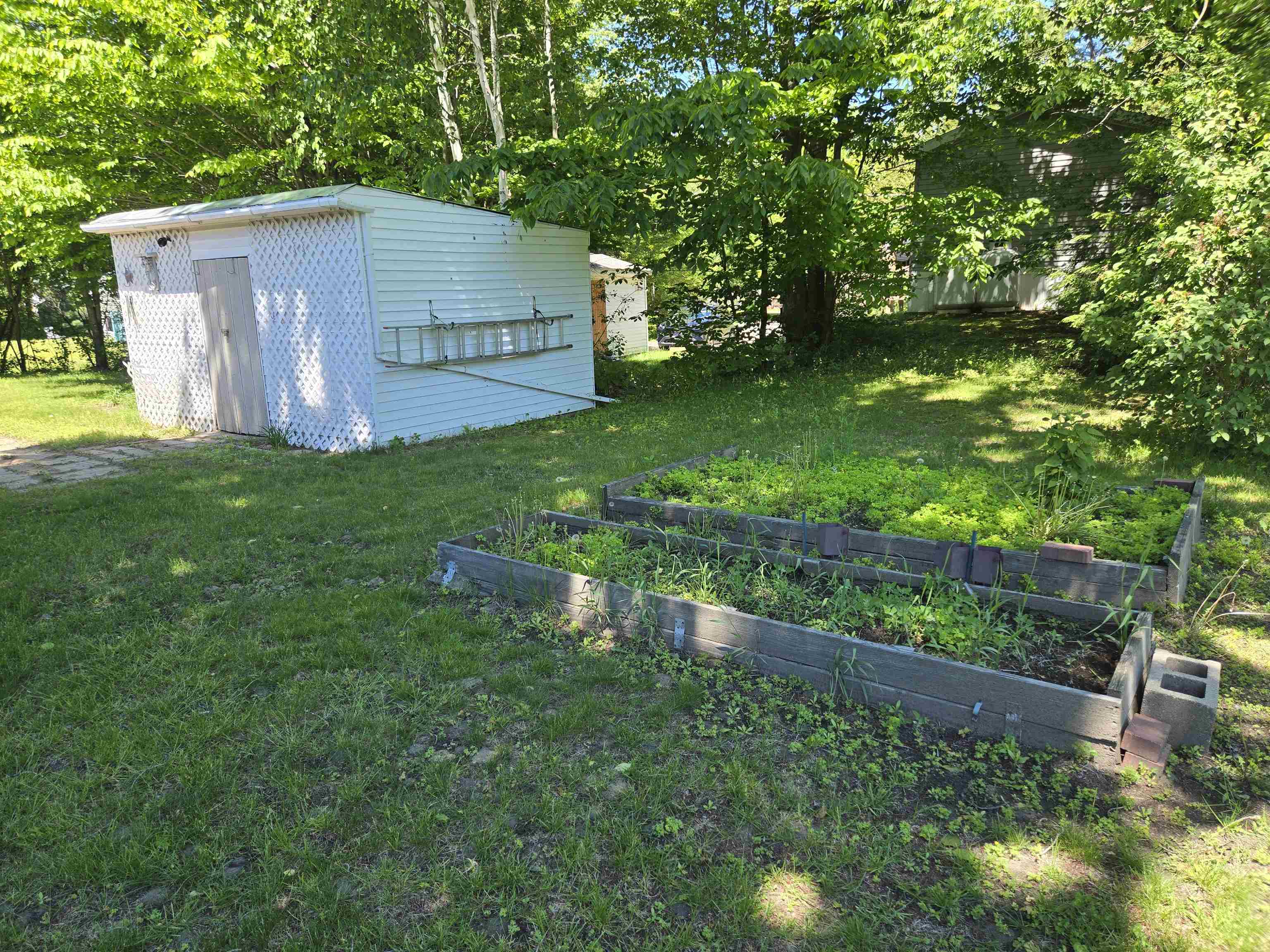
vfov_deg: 58.9
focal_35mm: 23
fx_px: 844
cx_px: 635
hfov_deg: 73.9
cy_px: 476
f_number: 1.8
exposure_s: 1/292
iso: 25
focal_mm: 5.4
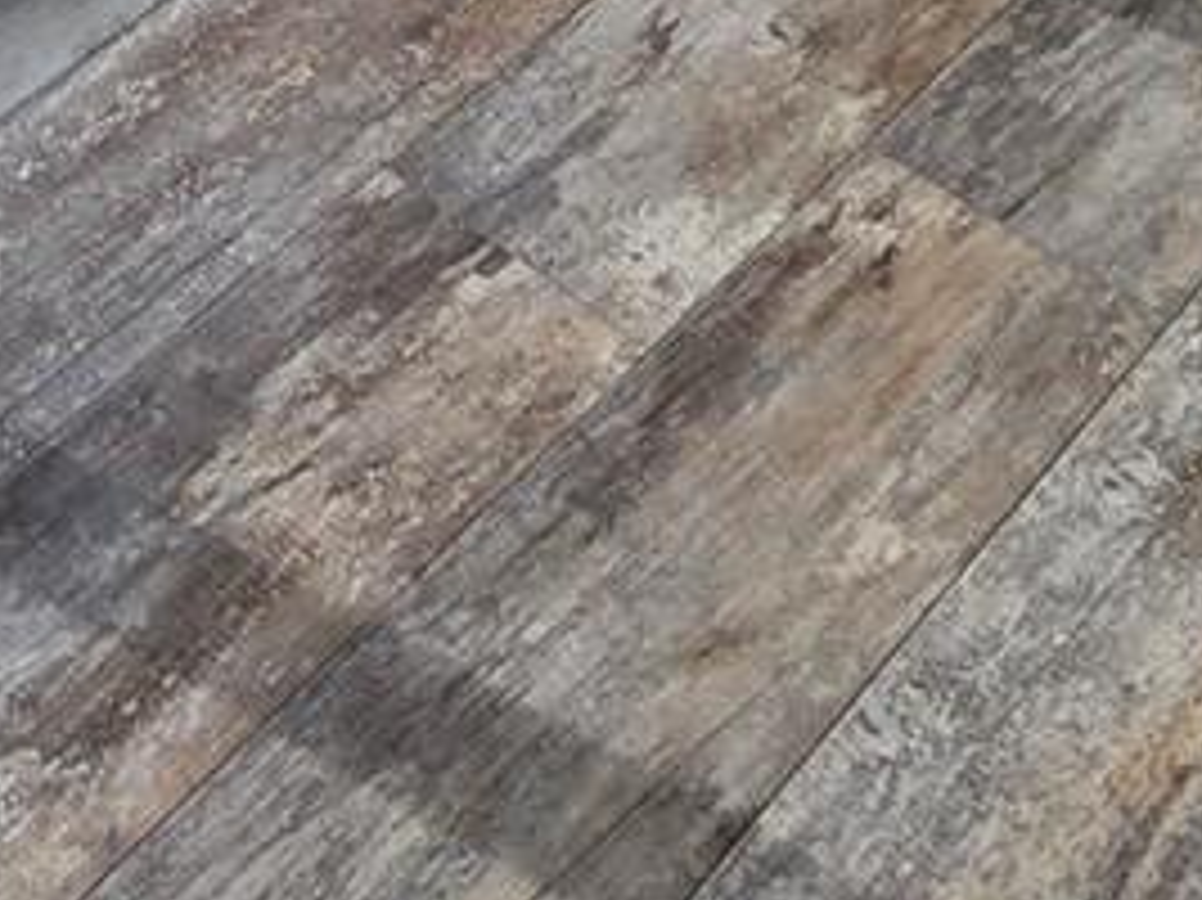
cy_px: -1354
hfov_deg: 22.9
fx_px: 2707
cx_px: -257
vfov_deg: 13.2
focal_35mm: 78
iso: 100
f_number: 1.9
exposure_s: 1/2000
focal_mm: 2.2
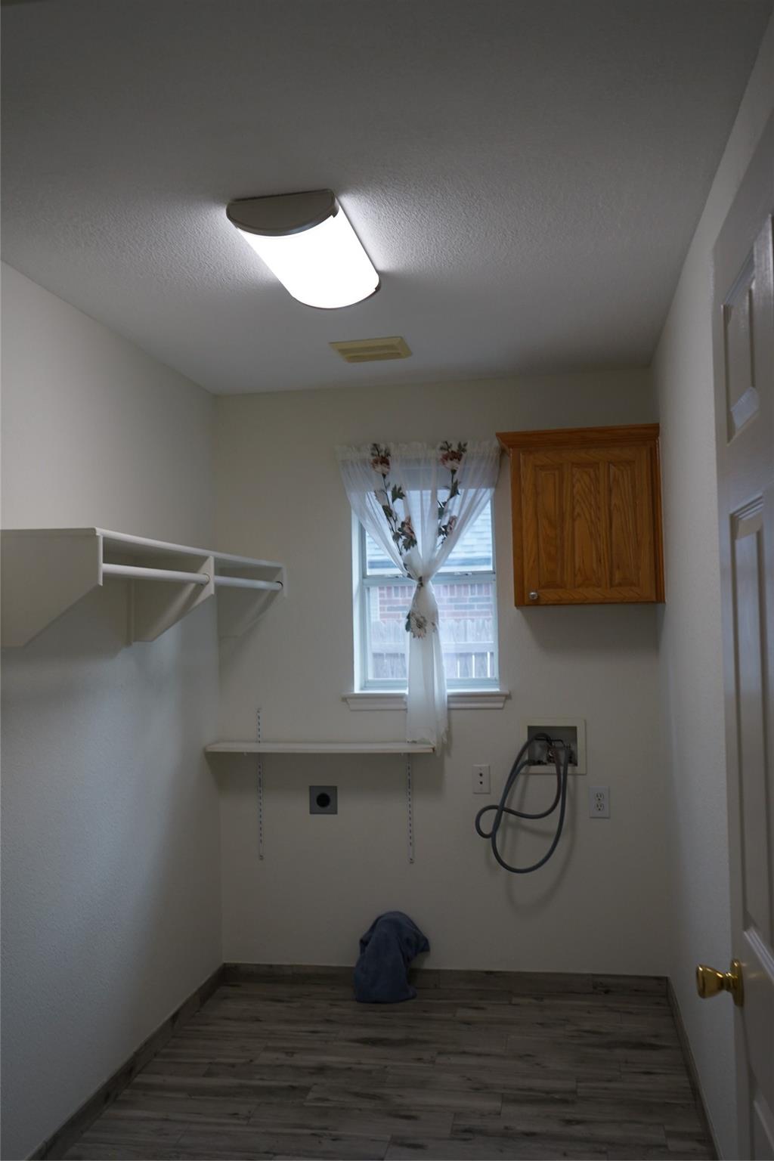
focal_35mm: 31
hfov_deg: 42.3
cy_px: 580
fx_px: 1000
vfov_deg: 60.3
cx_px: 387
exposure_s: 1/60
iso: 400
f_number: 5.6
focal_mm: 31
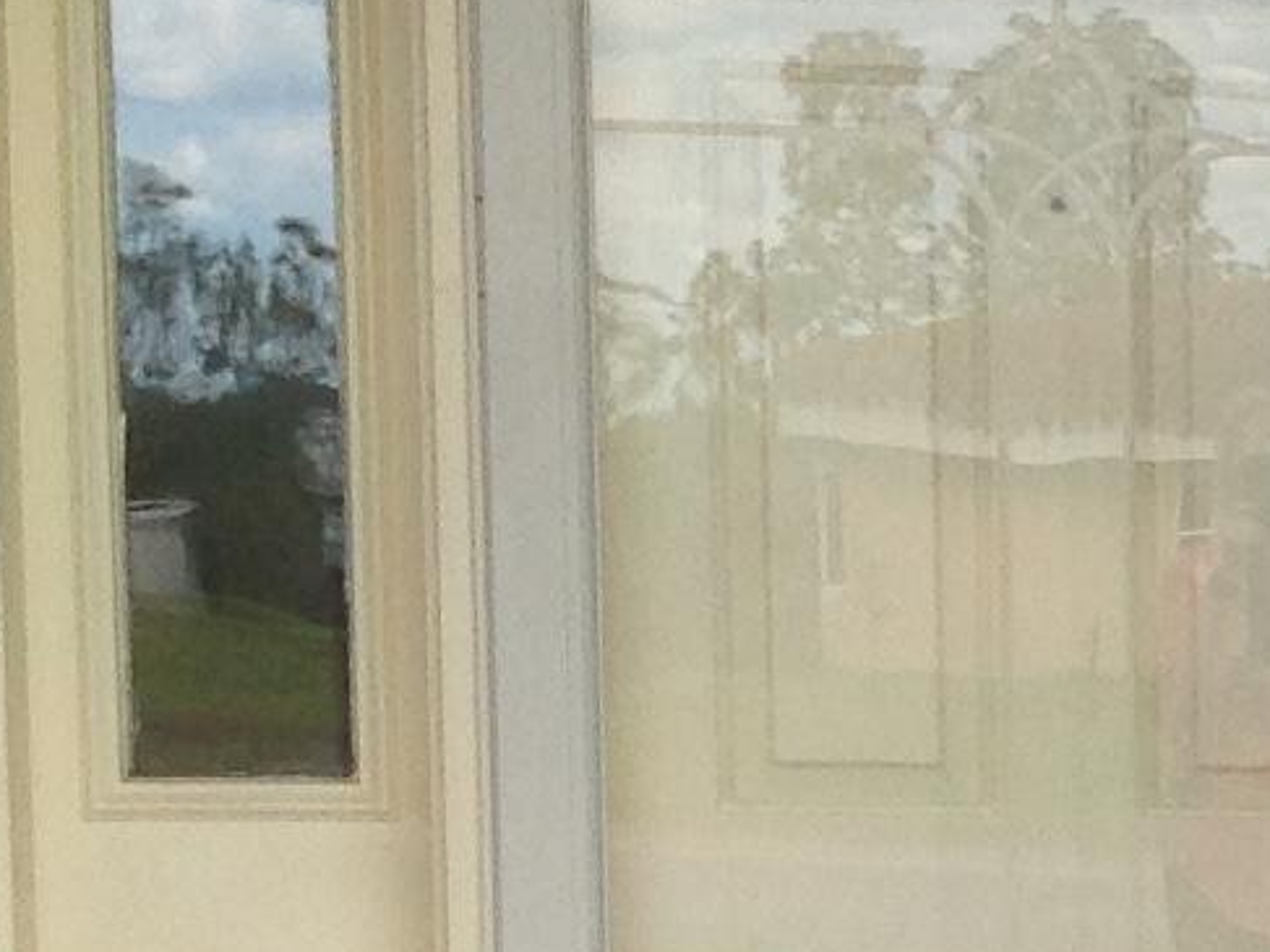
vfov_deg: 7.9
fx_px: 6822
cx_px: 2678
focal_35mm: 186
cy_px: 1341
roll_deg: -1.4
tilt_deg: -8.5
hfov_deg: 9.8
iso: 50
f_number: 2.4
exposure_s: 1/369
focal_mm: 4.28
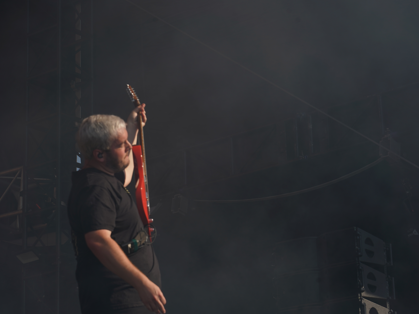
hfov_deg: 17.3
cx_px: 214
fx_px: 1380
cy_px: 157
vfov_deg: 13.0
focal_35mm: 114
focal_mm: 105
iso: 100
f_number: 8
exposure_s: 1/500
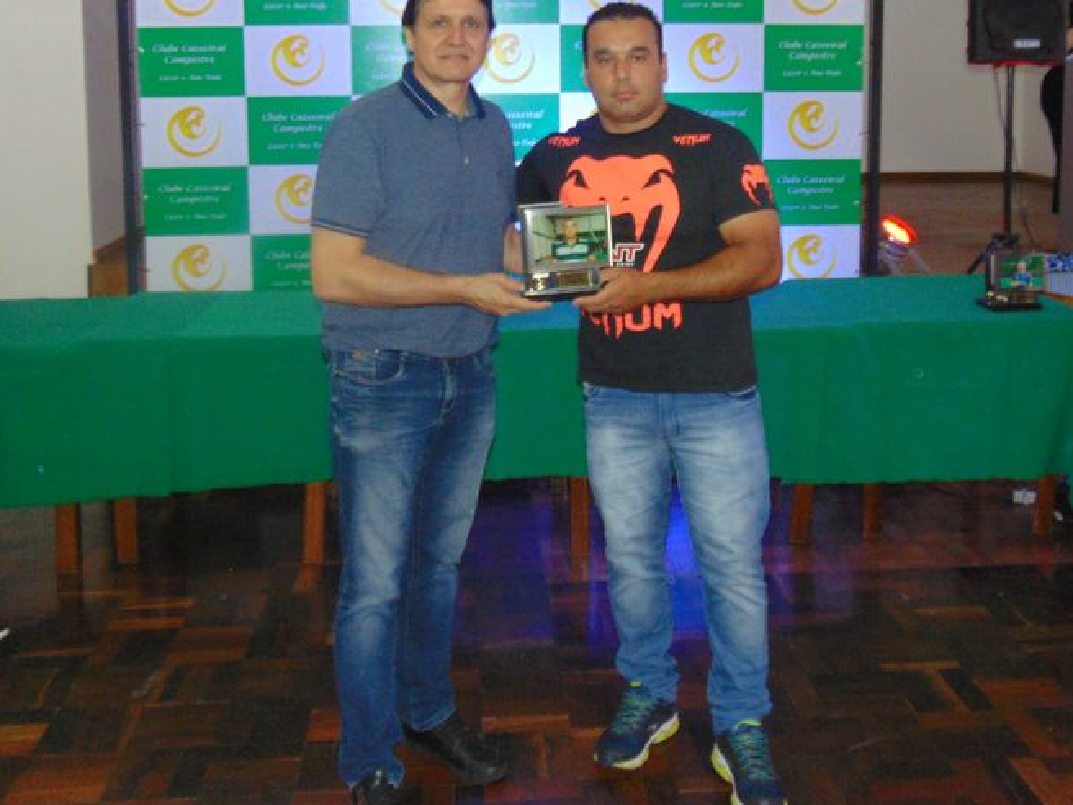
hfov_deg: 47.9
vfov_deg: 35.8
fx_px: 1209
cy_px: 185
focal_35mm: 39
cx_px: 541
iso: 200
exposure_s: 1/30
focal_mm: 4.5
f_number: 3
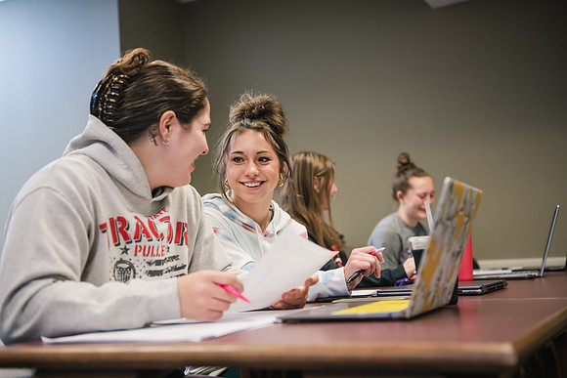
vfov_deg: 28.1
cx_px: 284
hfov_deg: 41.1
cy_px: 189
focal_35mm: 48
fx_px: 756
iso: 1250
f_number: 2.8
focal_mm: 48
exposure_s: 1/200
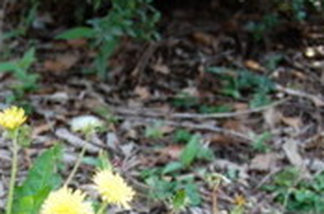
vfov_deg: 13.2
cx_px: -4
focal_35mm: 101
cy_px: 241
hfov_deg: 19.6
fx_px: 907
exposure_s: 1/160
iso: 200
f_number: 6.3
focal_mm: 26
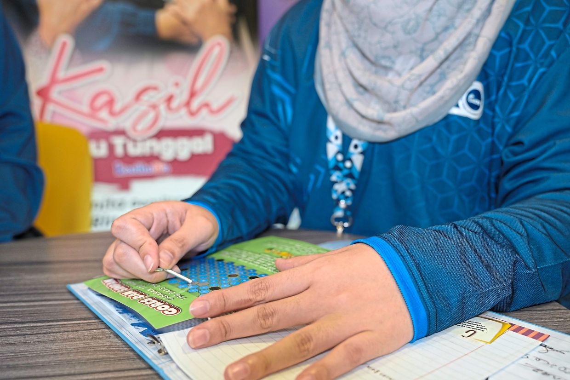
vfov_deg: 39.9
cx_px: 285
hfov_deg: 57.2
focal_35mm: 33
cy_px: 190
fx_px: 522
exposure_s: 1/160
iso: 1250
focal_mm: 33
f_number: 4
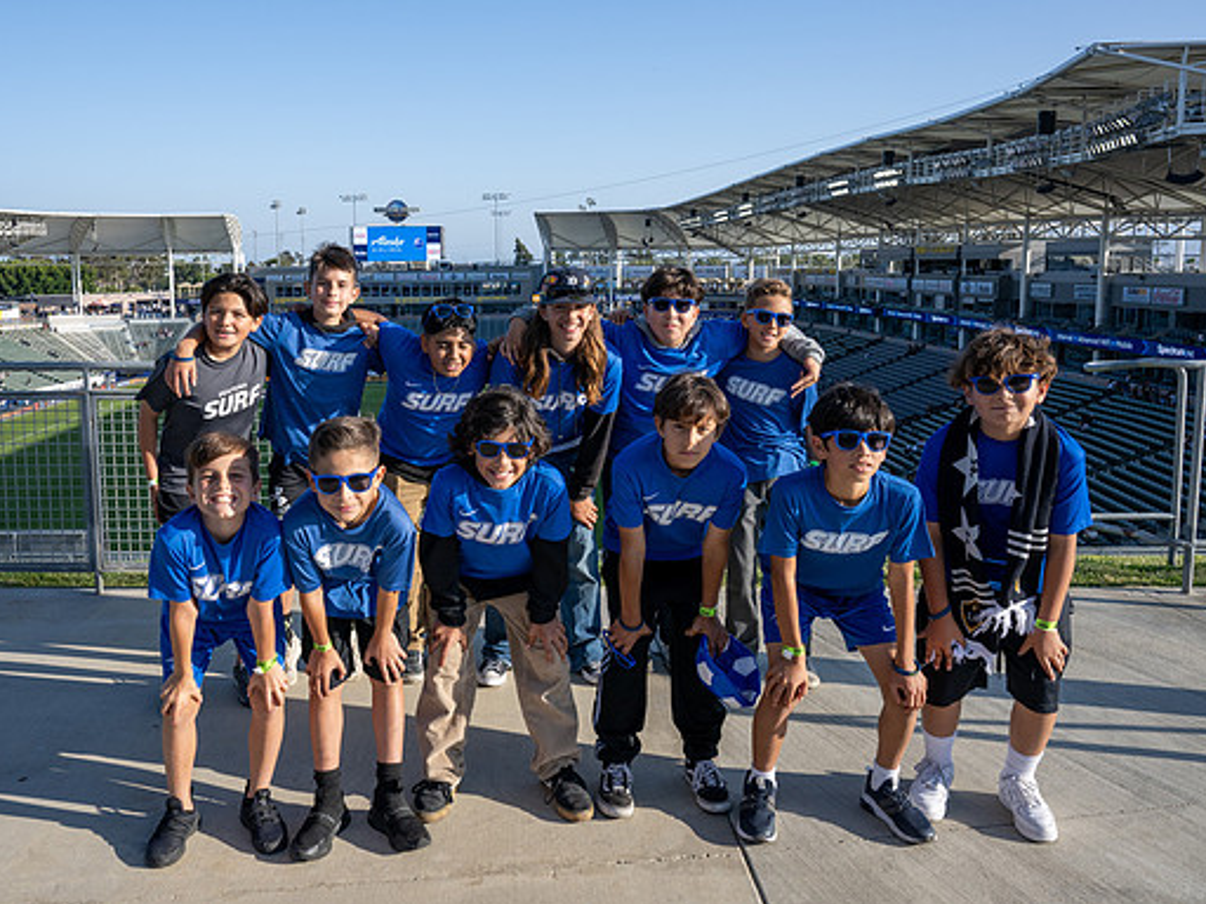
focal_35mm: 30
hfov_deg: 59.6
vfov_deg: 46.7
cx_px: 500
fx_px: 1045
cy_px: 386
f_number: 8
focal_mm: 24
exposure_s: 1/400
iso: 250
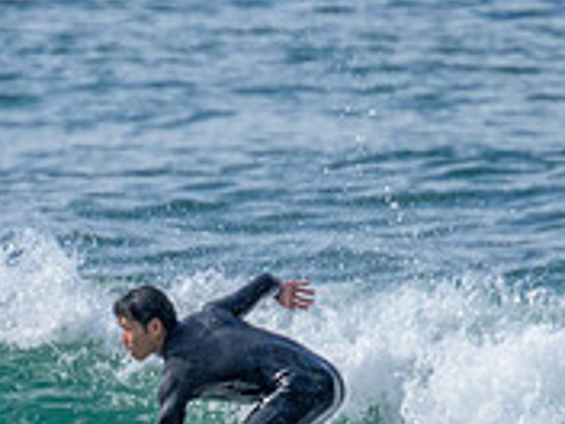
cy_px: 464
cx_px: 106
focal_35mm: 2529
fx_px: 41278
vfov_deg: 0.6
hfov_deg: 0.8
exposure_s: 1/1600
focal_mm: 800
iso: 2200
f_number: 11
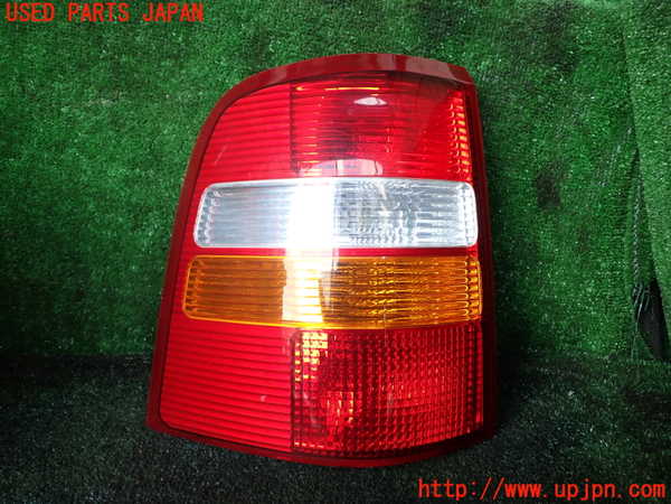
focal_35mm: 30
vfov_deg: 46.8
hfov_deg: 60.0
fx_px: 582
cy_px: 252
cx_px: 336
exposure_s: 1/60
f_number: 2.3
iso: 125
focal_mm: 5.4
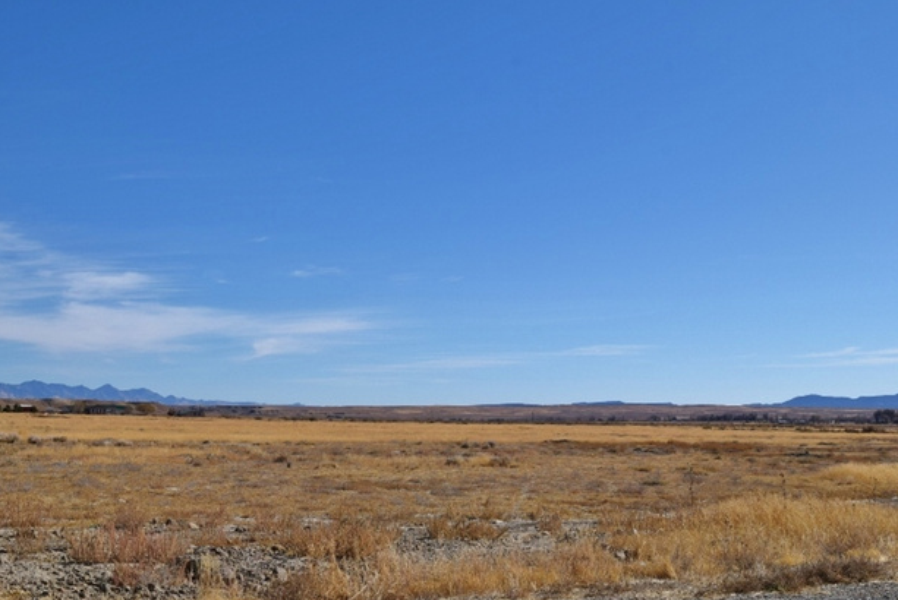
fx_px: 1211
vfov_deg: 27.8
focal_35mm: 49
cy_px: 310
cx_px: 464
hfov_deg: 40.7
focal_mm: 31
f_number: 13
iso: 200
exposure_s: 1/640
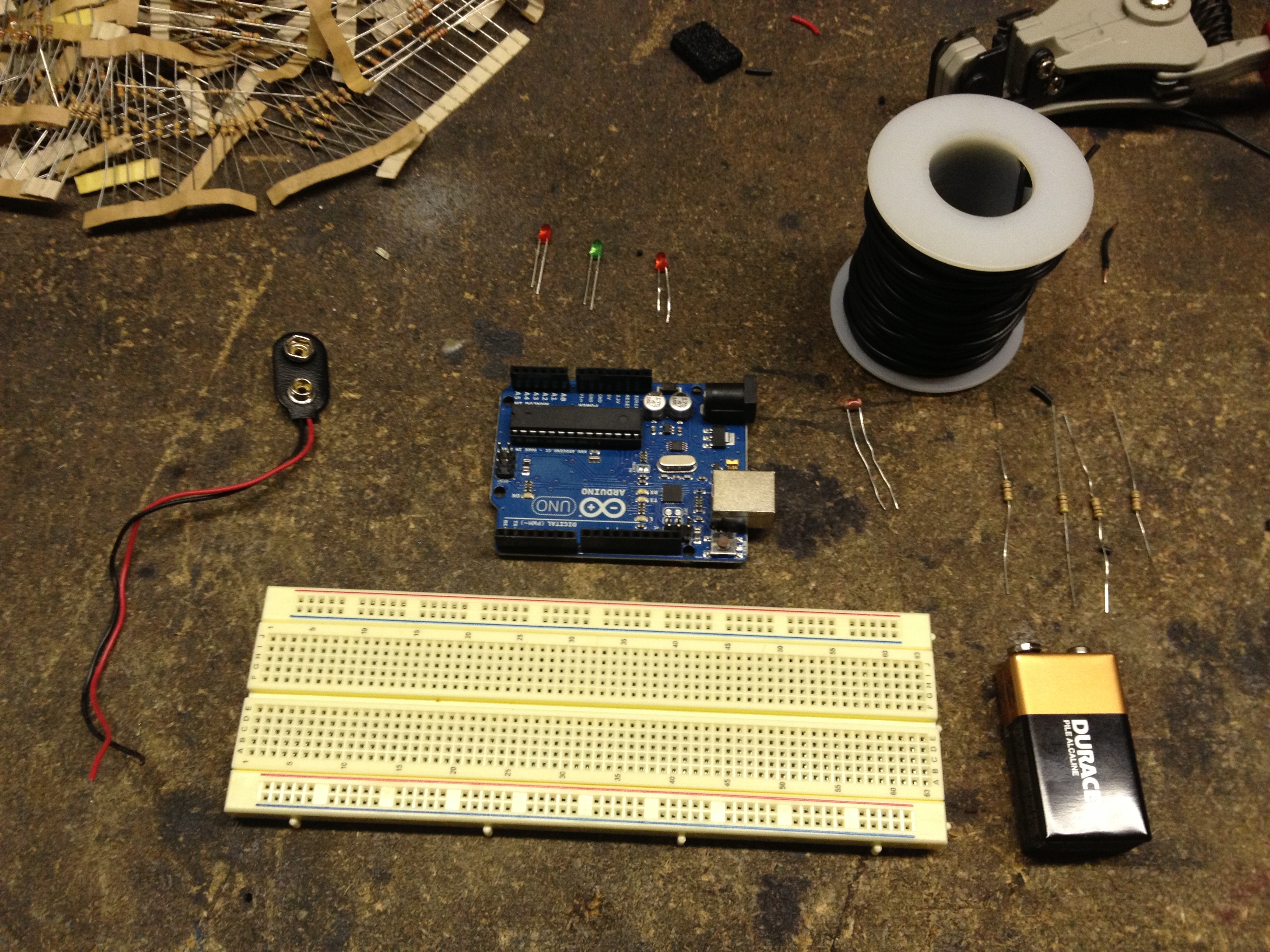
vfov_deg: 40.7
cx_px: 635
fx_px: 1284
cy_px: 476
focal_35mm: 35
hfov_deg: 52.6
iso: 160
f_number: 2.4
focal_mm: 4.28
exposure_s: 1/20
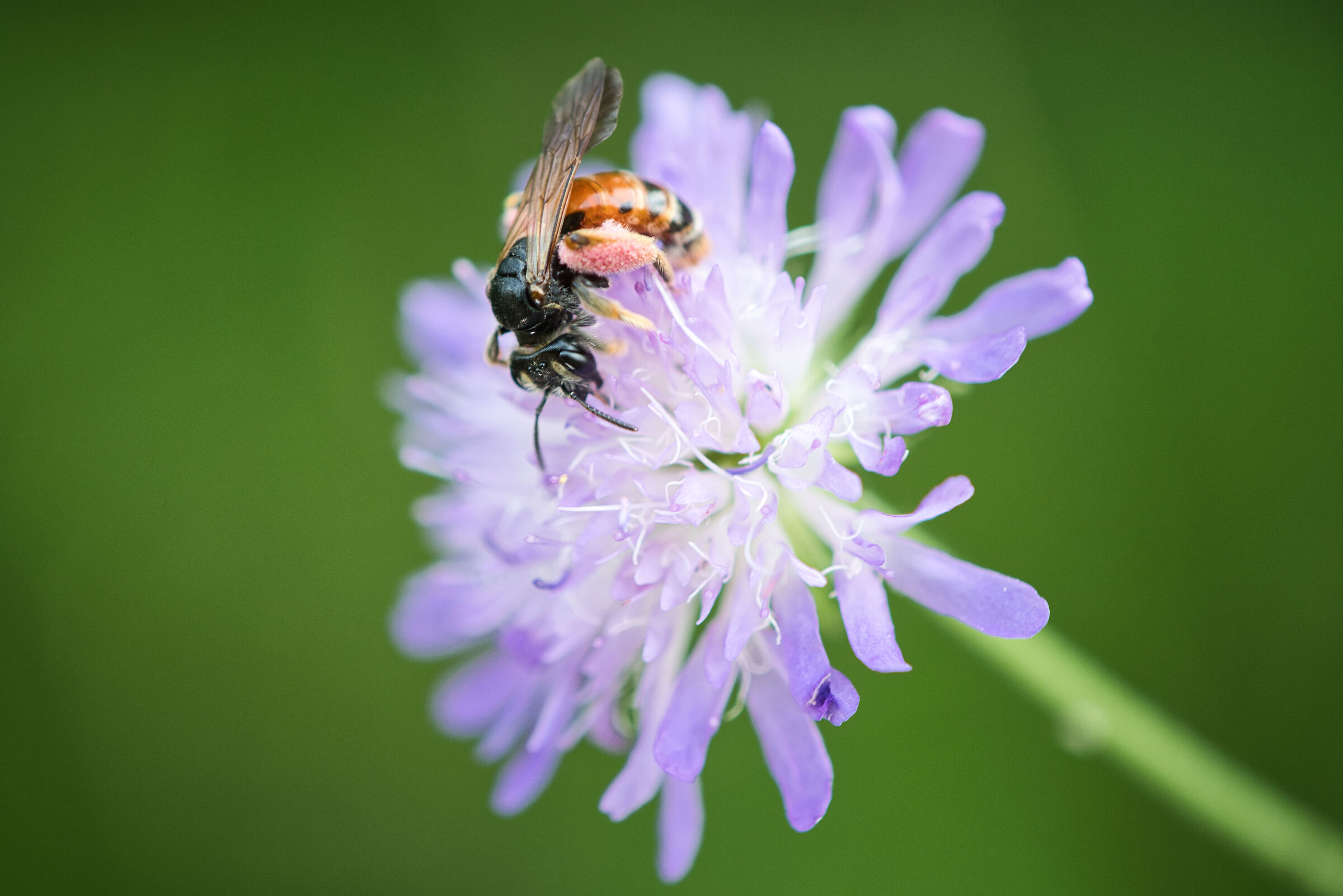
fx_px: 4737
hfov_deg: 16.1
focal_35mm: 127
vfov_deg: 10.8
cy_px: 448
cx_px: 672
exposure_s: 1/160
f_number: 4
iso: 400
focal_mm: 85
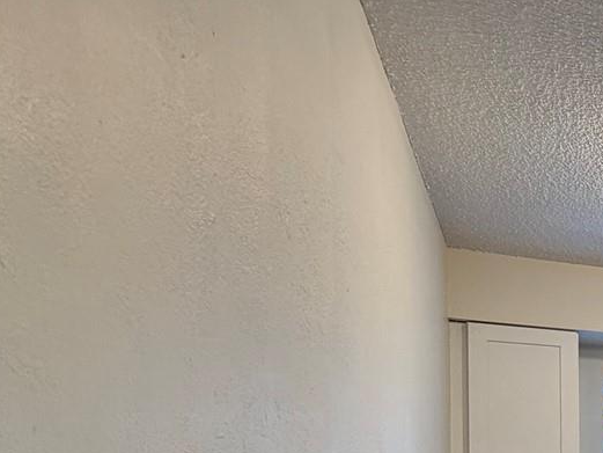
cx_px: 878
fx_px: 749
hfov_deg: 29.4
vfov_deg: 30.0
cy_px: 505
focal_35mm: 43
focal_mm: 2.22
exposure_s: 1/60
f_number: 2.2
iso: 200
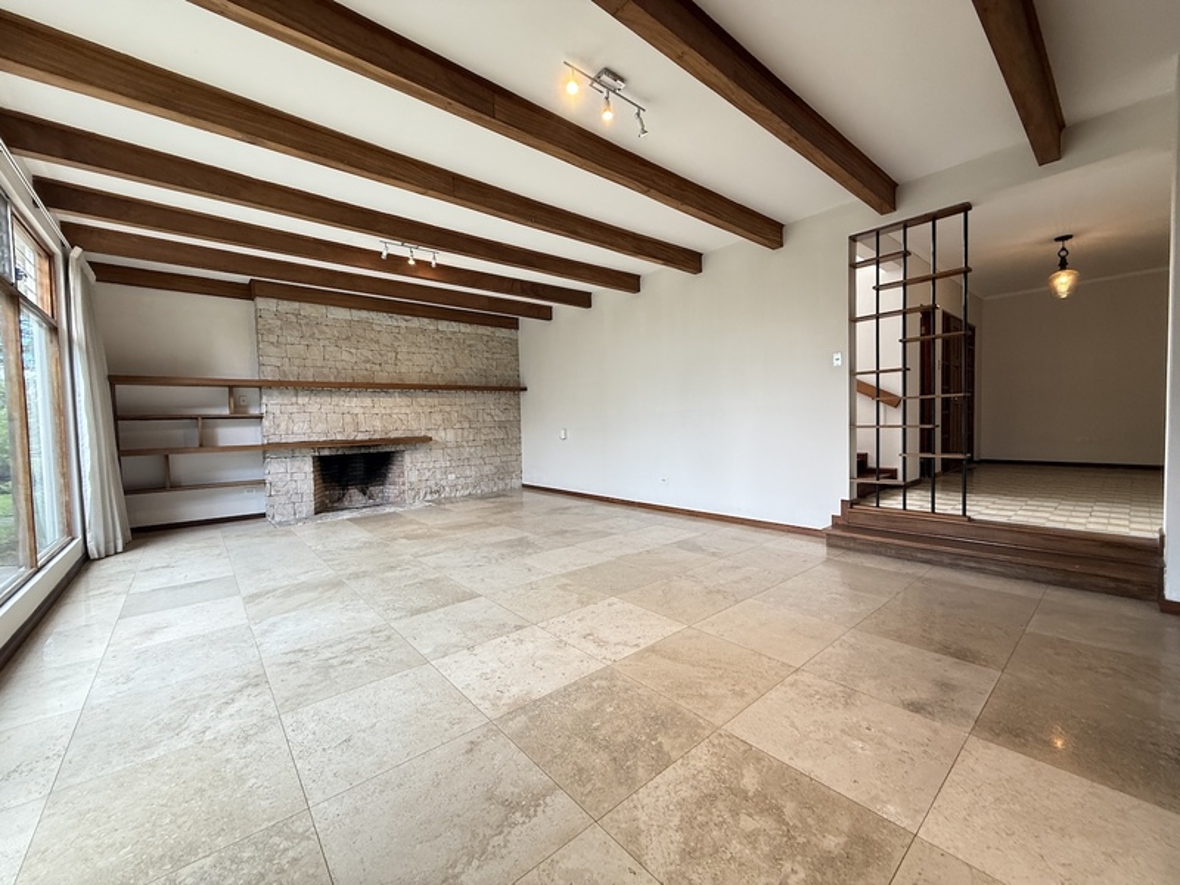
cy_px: 442
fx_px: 477
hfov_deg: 102.1
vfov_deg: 85.7
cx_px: 590
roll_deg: +1.6
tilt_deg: -2.4
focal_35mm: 14
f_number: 2.2
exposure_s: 1/120
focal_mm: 2.22
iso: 200
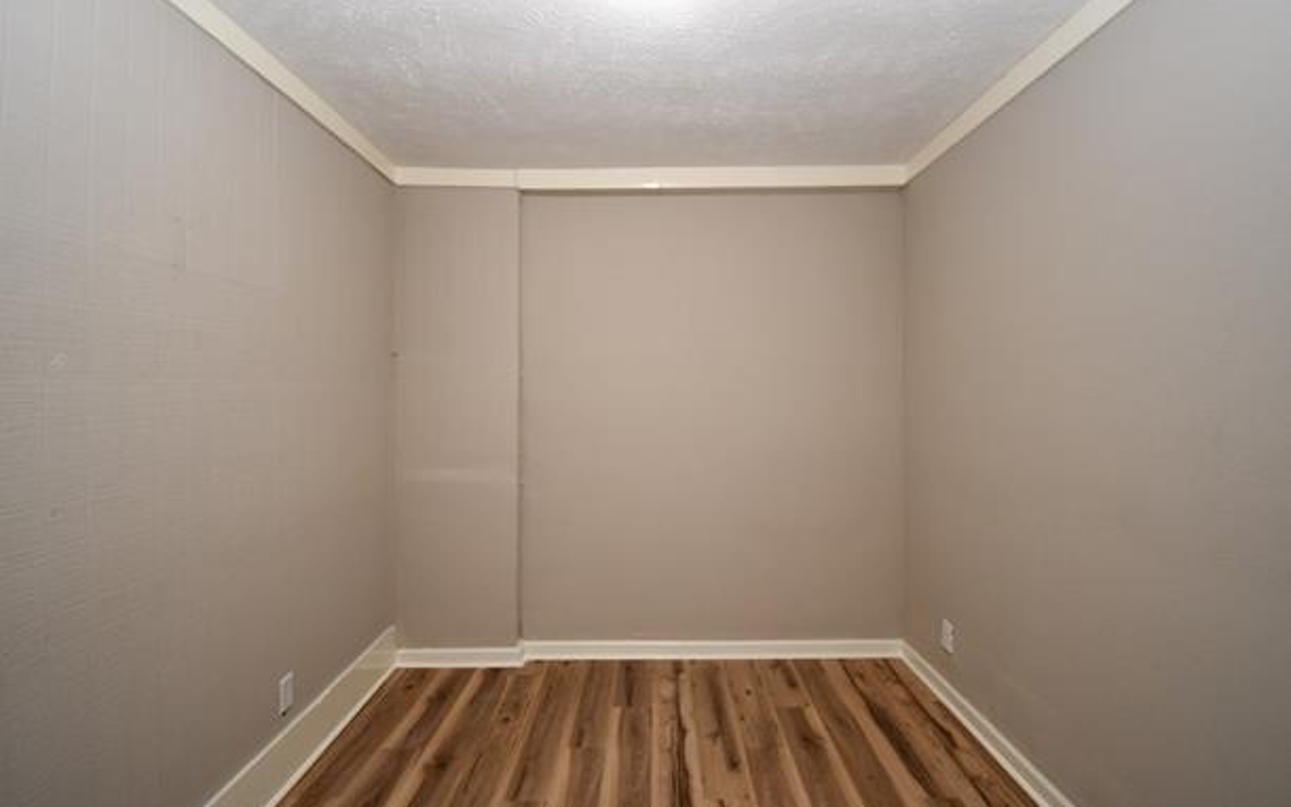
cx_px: 642
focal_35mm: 16
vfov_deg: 71.2
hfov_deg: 97.8
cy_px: 376
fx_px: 563
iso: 1400
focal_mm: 10
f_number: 4.5
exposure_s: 1/60
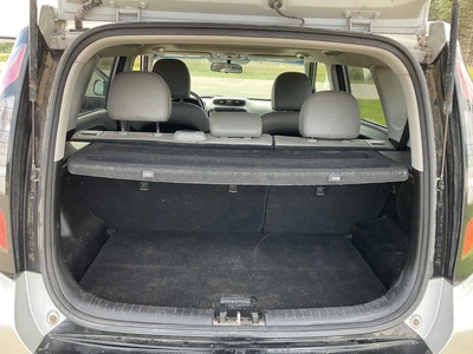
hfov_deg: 61.7
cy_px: 177
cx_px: 236
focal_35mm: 29
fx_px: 396
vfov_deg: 48.2
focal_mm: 3
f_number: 1.8
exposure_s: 1/122
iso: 32
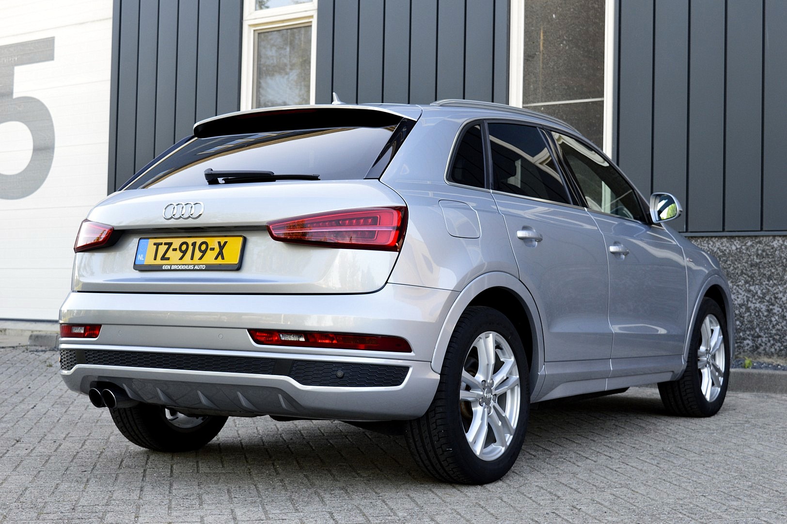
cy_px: 262
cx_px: 394
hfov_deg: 36.9
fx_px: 1180
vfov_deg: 25.0
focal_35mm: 54
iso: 400
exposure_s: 1/80
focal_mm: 36
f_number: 8
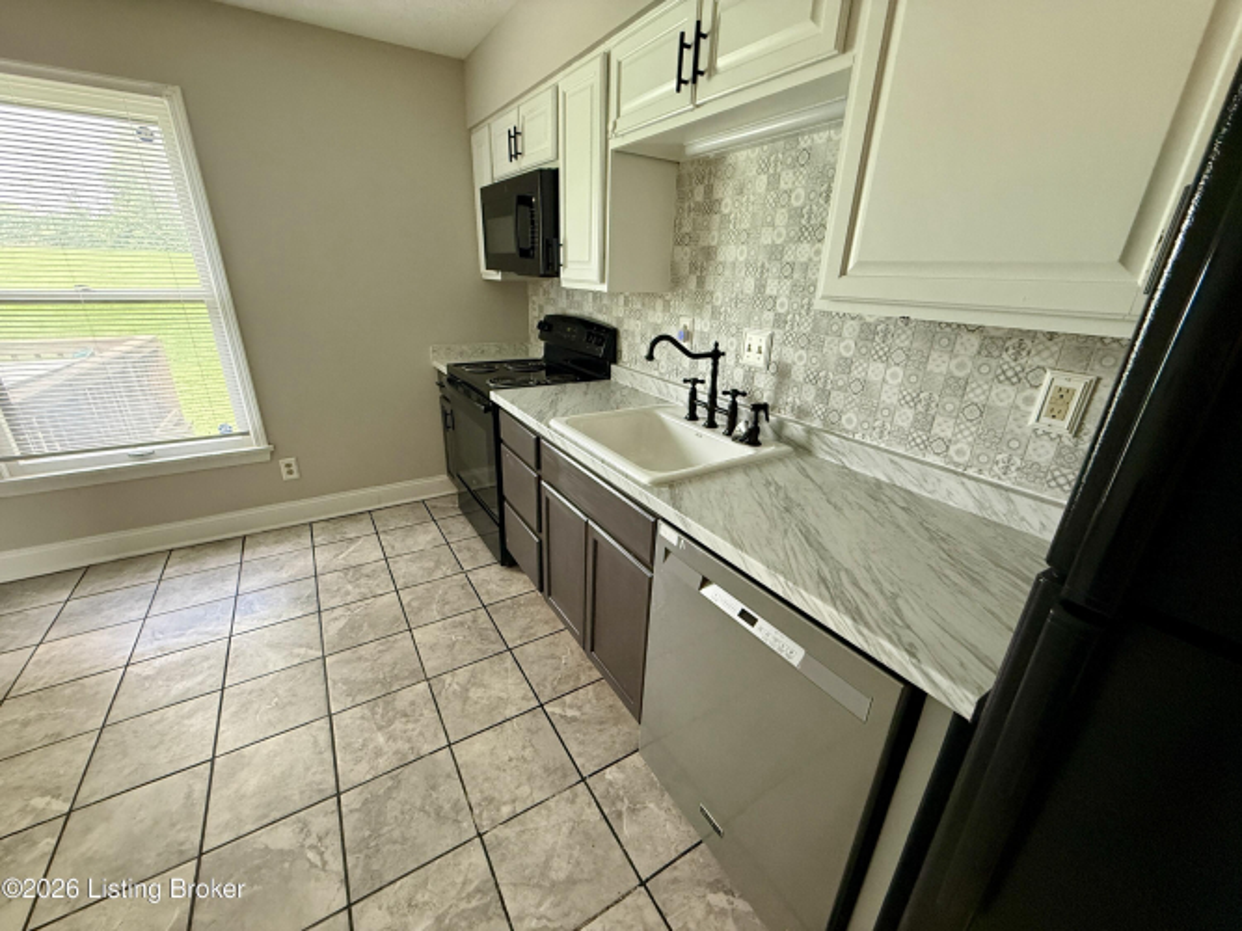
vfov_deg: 85.7
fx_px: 502
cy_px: 466
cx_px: 621
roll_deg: -1.3
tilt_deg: -20.5
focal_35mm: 14
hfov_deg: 102.1
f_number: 2.2
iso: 500
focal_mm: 2.22
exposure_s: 1/60
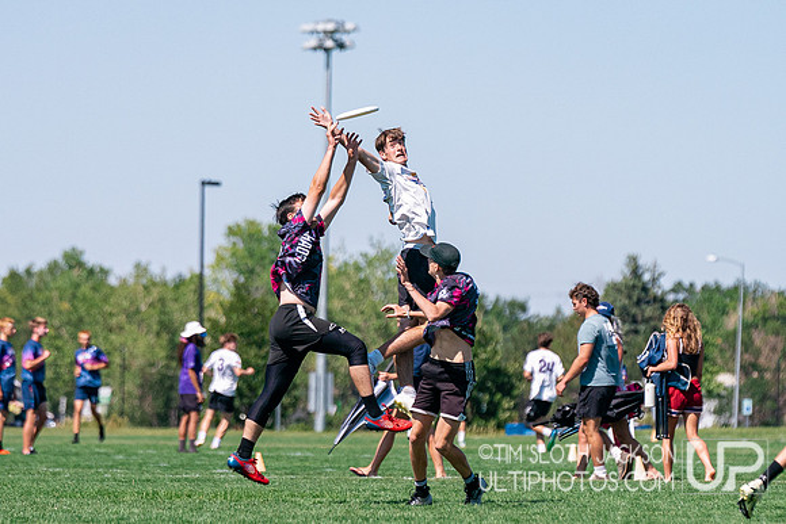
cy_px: 206
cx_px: 407
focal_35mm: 406
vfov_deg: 3.4
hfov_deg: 5.1
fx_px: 8860
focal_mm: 200
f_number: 4
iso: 640
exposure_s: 1/8000
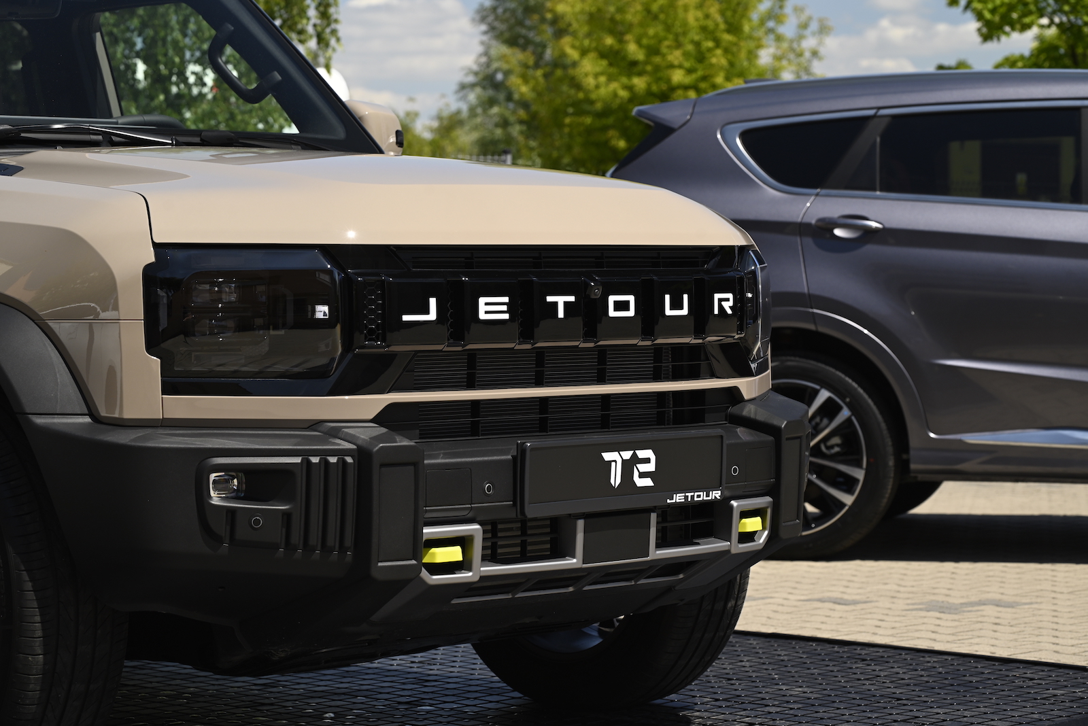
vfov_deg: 13.7
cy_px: 363
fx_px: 3023
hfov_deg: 20.4
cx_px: 544
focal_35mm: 100
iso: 200
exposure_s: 1/200
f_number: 7.1
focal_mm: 100
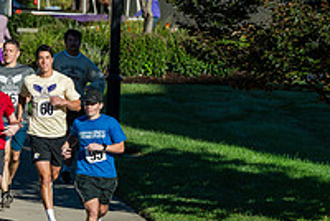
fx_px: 3984
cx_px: -117
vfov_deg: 3.2
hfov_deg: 4.7
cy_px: 75
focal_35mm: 434
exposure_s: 1/500
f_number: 4.5
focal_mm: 150
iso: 50
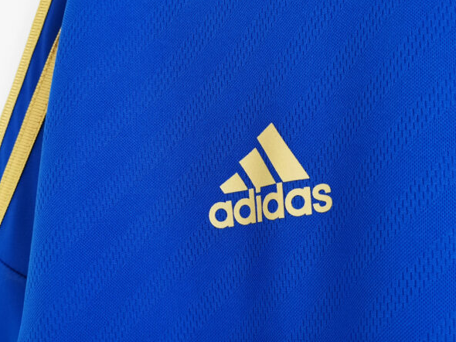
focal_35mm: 59
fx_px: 777
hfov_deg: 32.7
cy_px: 169
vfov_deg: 24.8
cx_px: 231
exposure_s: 1/50
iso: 320
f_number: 1.8
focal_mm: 5.58
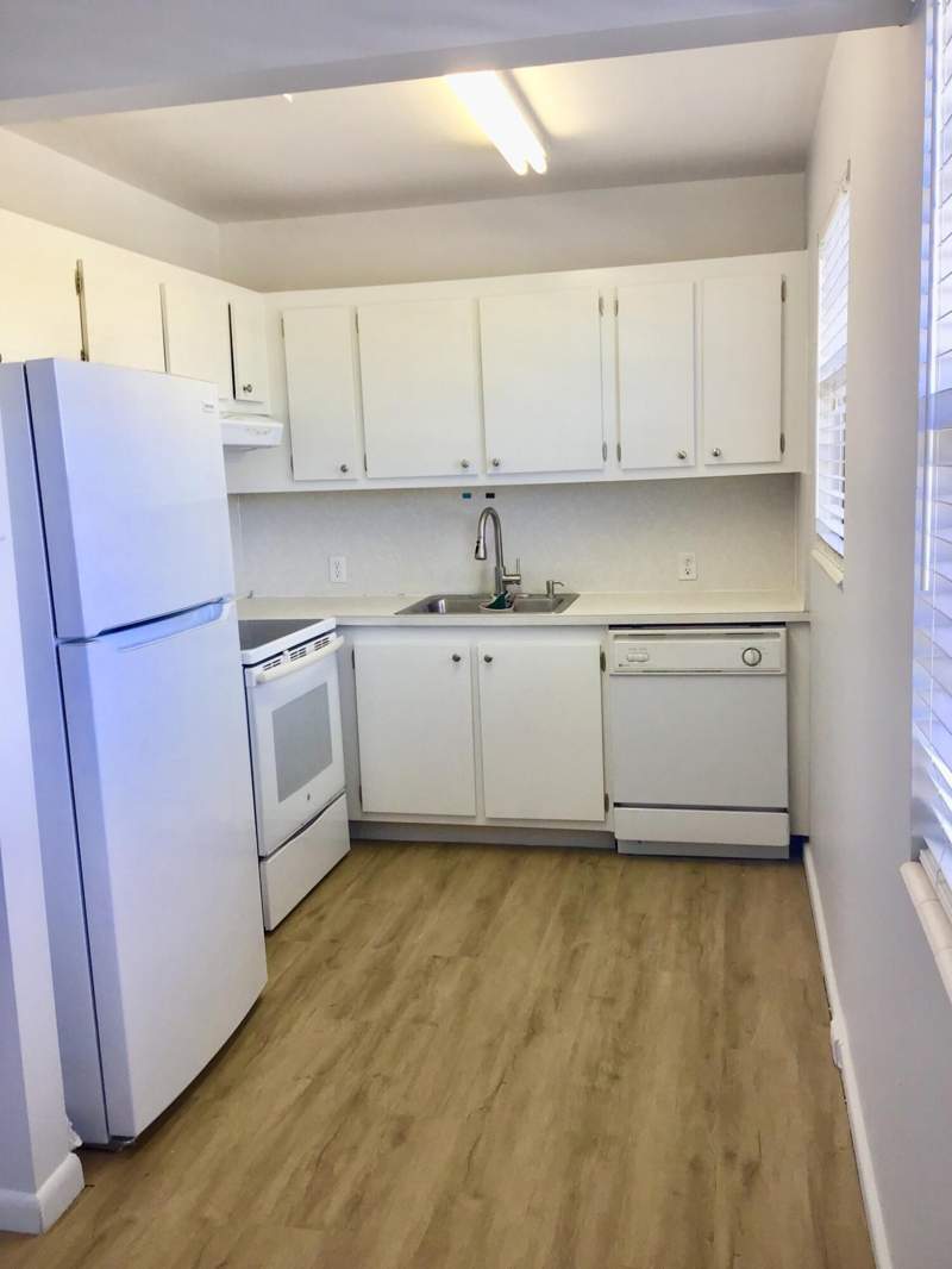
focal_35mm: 31
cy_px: 634
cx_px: 476
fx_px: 1136
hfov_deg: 45.5
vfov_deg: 58.3
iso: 25
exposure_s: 1/60
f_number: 2.4
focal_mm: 3.3
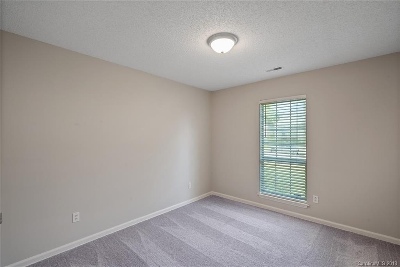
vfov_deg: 73.7
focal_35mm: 16
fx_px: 178
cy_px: 134
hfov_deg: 96.8
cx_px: 200
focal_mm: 16
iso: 100
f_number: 11
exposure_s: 1.3
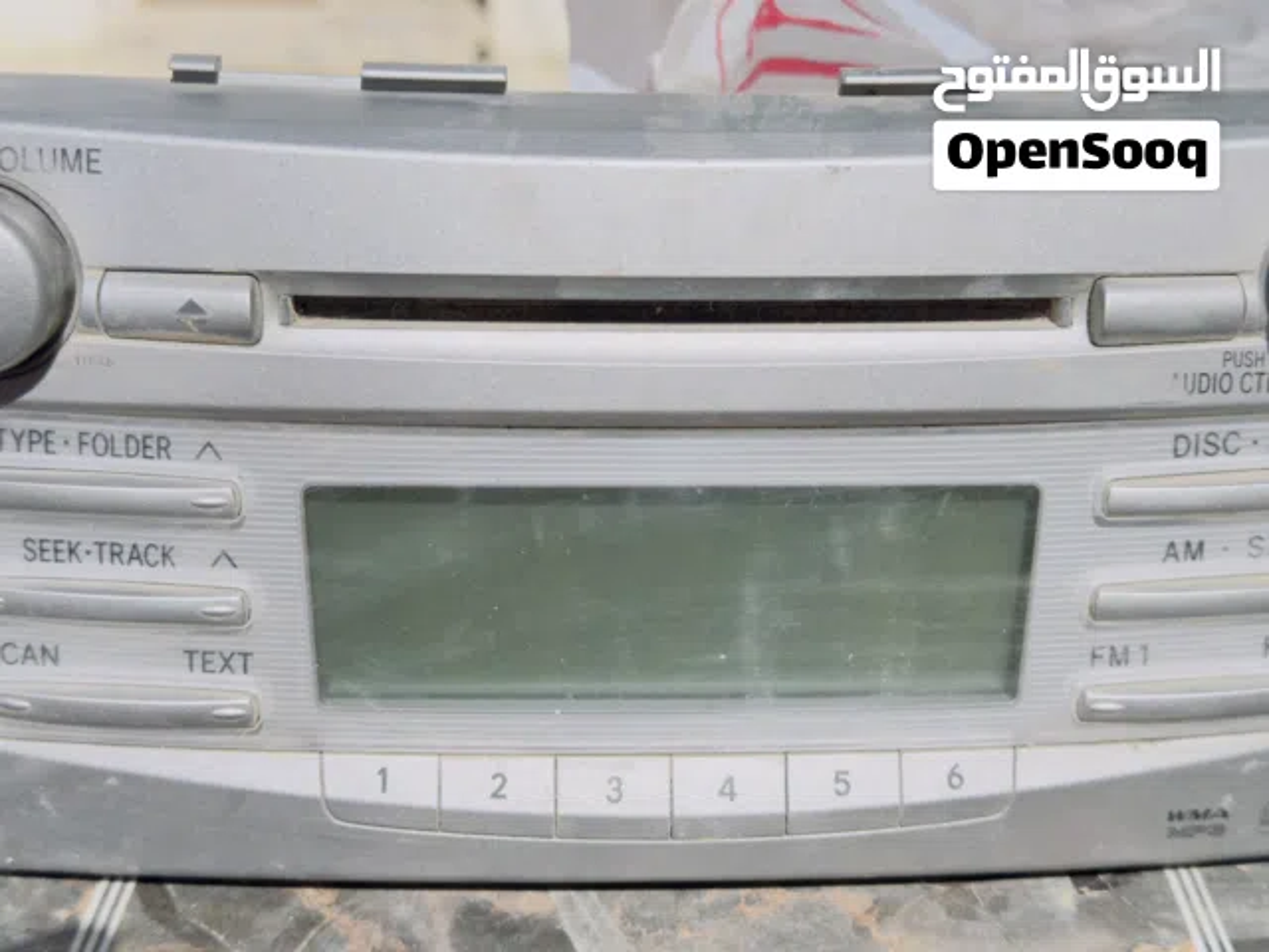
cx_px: 634
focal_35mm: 35
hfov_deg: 52.6
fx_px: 1283
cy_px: 476
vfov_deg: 40.7
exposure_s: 1/7937
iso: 100
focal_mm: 6.76
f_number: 1.78
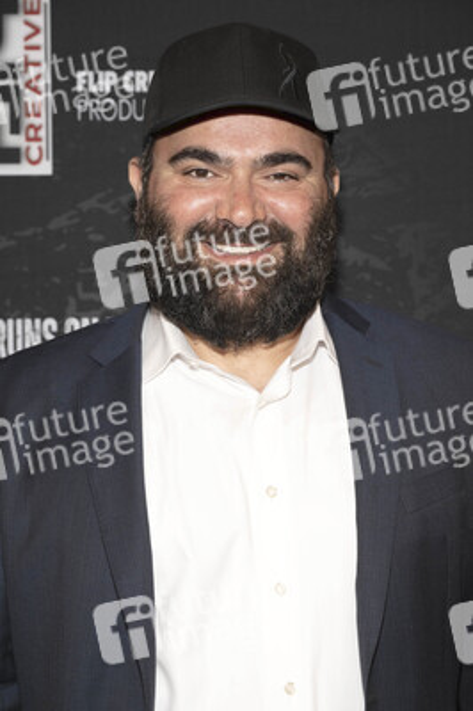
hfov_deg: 18.6
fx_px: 1441
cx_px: 236
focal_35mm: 73
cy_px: 356
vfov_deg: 27.7
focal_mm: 73
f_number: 5.6
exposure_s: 1/200
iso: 800
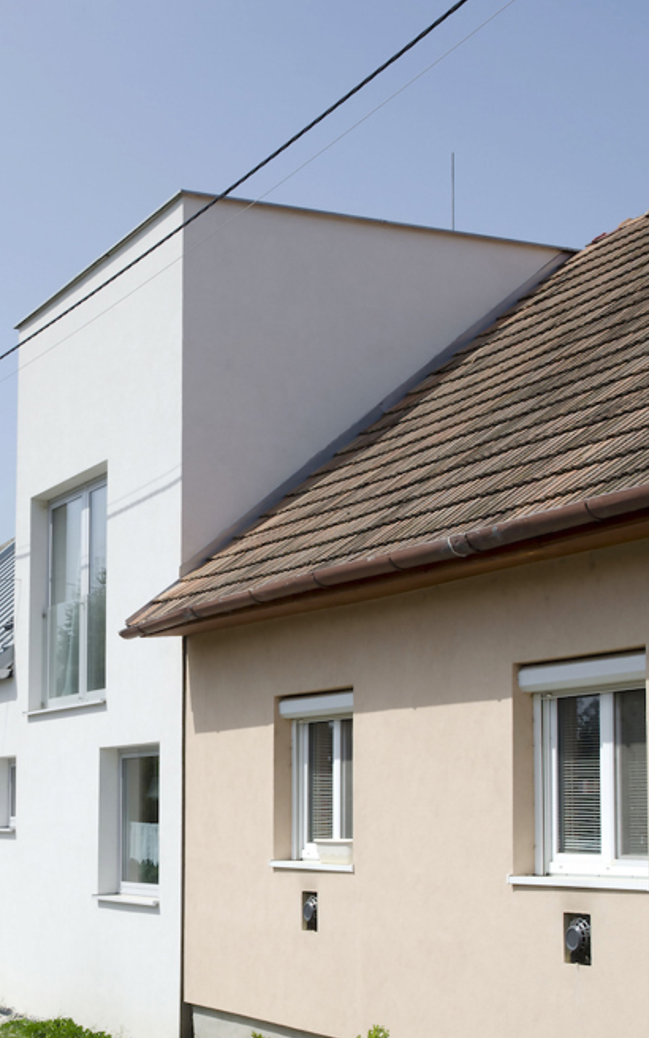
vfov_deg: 32.3
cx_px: 106
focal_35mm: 63
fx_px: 1783
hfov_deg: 20.3
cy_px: 654
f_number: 9
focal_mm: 26
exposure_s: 1/320
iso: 100
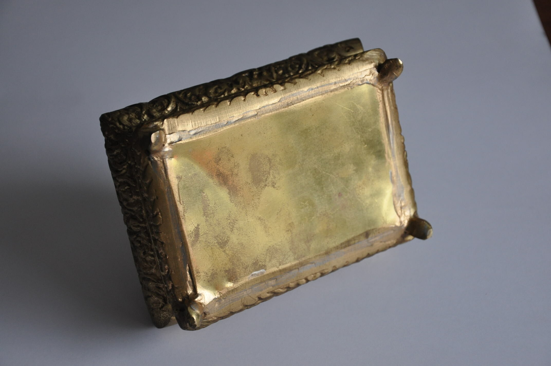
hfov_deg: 26.0
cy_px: 183
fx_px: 1192
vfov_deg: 17.4
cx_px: 276
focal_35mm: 78
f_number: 5
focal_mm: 52
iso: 800
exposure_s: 1/50
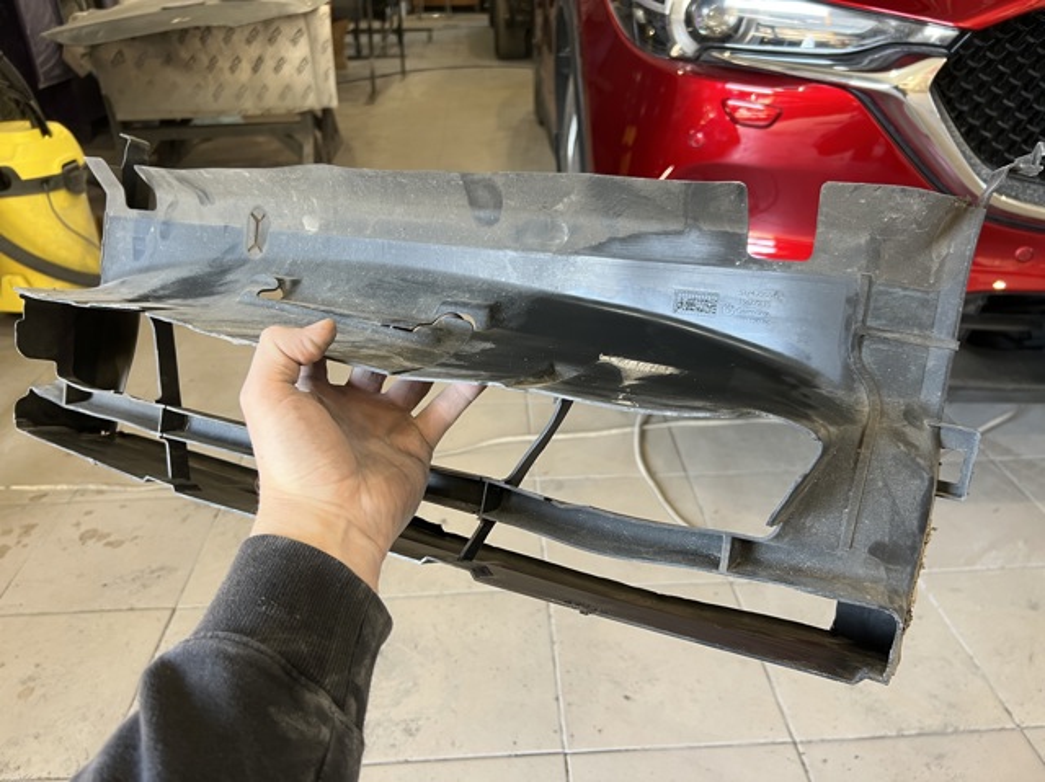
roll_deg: +1.9
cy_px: 391
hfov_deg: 67.3
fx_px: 784
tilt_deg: -29.8
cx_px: 522
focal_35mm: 26
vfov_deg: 53.0
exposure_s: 1/50
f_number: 1.5
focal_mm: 5.7
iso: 80
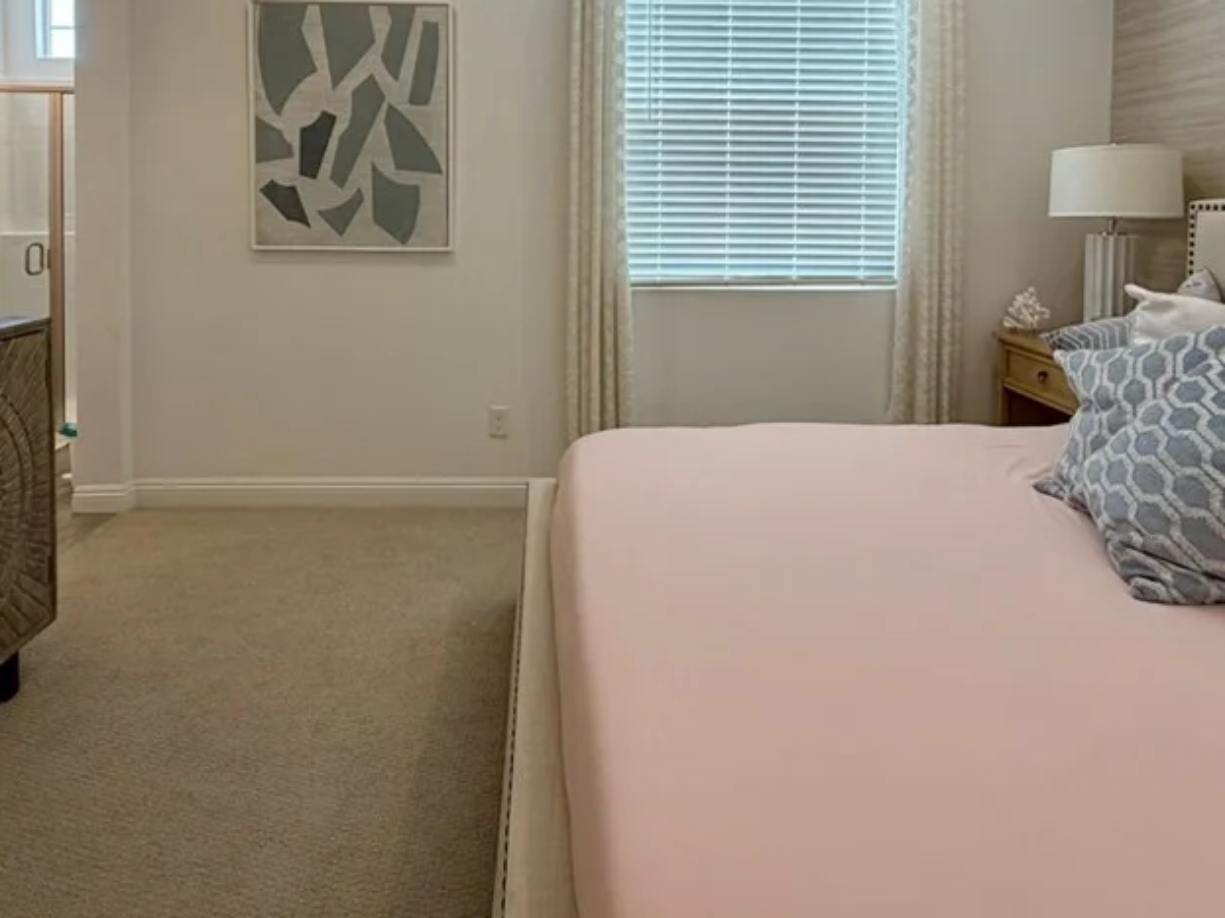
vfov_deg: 55.9
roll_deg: +0.2
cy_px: 226
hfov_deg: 73.9
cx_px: 604
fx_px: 814
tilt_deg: -0.8
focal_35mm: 23
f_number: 2.2
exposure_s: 1/120
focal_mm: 2.22
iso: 160
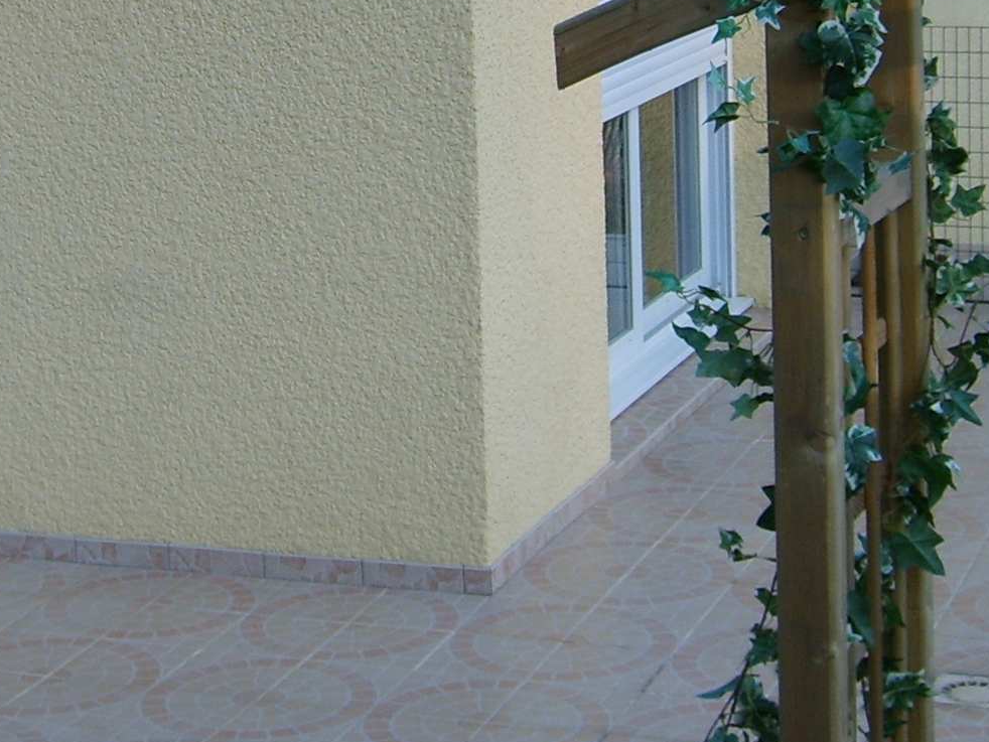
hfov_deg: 21.3
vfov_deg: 16.0
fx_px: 2601
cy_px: 14
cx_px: 240
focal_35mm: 91
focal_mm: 5.8
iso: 50
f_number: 2.8
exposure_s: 1/350
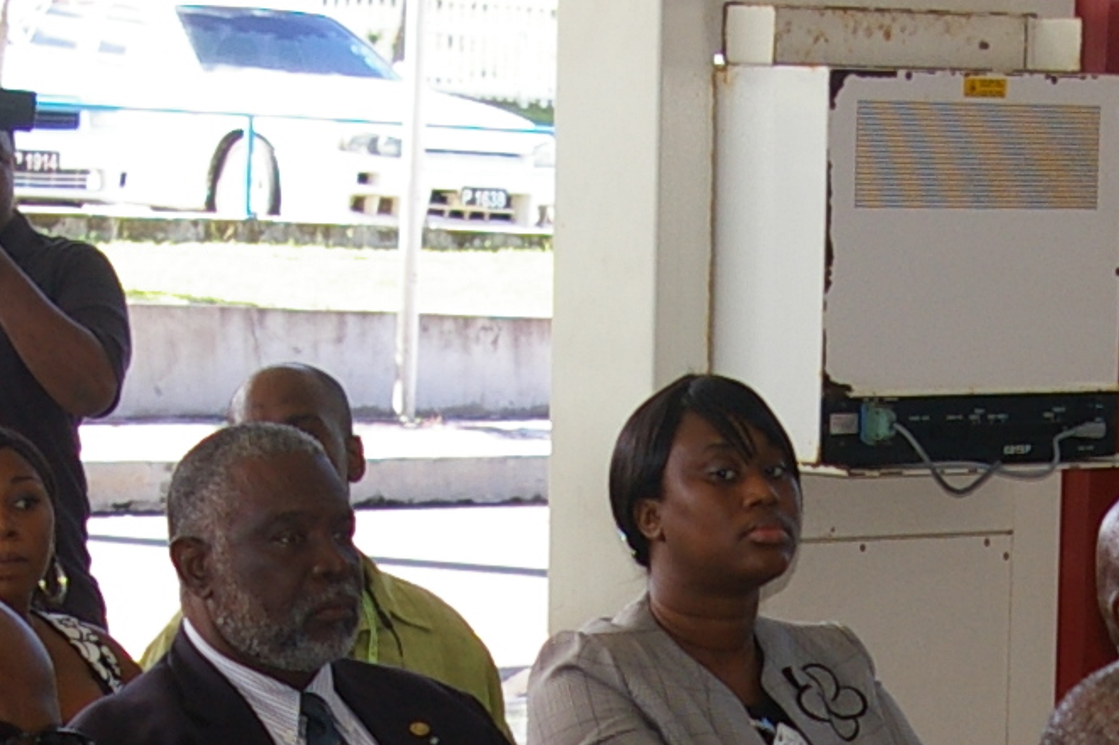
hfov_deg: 10.7
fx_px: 5934
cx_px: 860
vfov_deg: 7.1
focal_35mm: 191
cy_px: 1136
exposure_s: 1/180
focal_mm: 28
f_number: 4.5
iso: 200
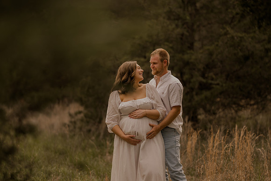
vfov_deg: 16.1
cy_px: 90
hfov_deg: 23.9
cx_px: 136
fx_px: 640
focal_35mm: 85
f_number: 1.4
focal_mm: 85
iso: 125
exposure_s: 1/400
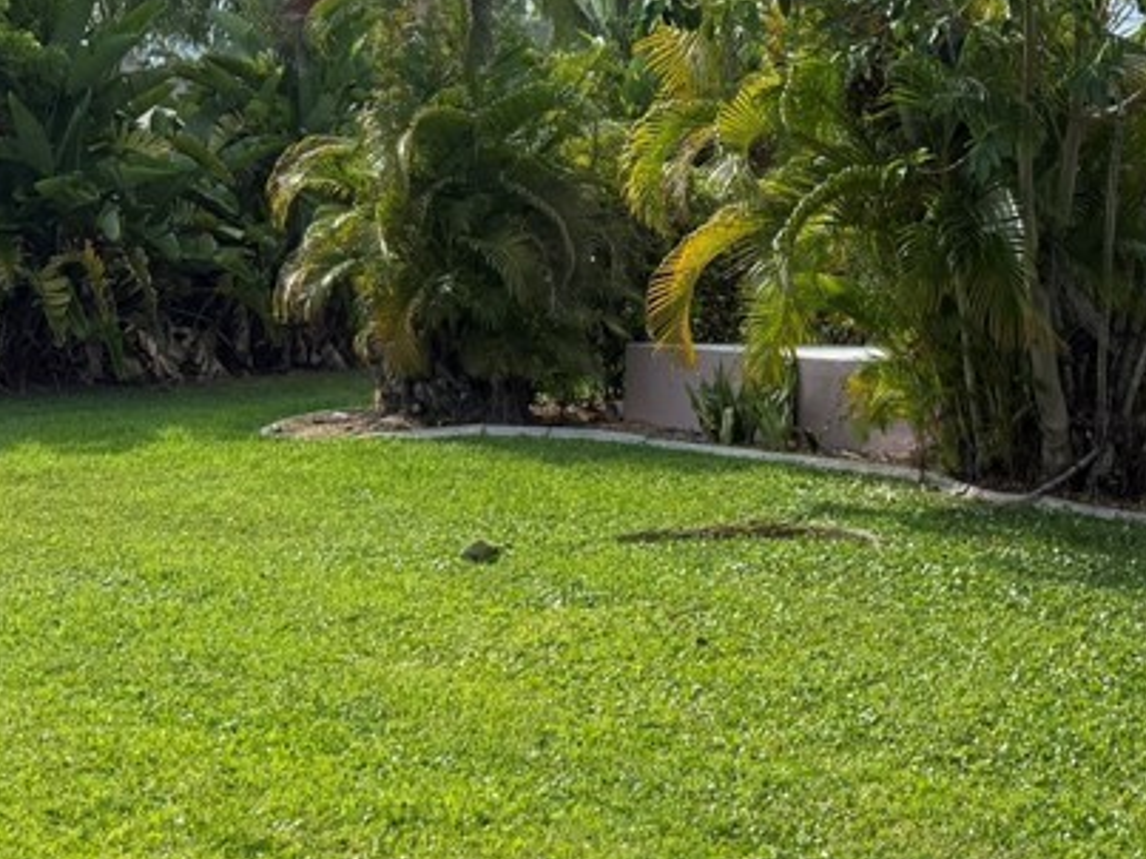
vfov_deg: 24.0
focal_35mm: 61
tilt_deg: -3.0
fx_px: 2019
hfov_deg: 29.7
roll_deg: -2.6
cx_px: 1123
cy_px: 398
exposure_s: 1/3021
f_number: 1.78
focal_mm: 6.76
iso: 100
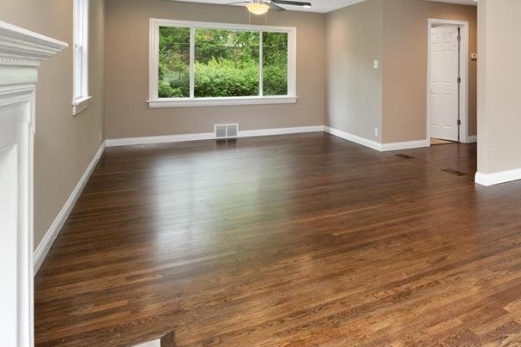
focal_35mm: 27
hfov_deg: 62.0
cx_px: 414
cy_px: 81
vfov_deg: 45.9
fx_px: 391
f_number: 8
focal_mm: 8
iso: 400
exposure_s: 1/4
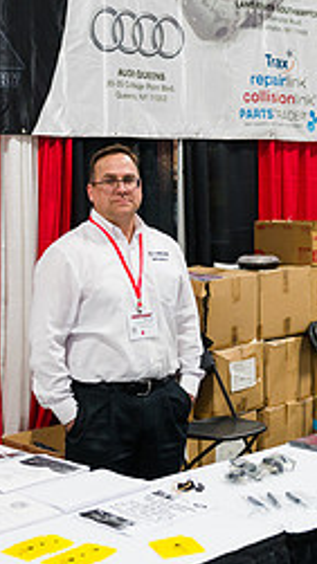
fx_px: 1122
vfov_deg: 28.1
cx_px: 216
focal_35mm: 75
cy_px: 213
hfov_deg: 16.0
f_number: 4
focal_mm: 31
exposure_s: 1/200
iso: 3200
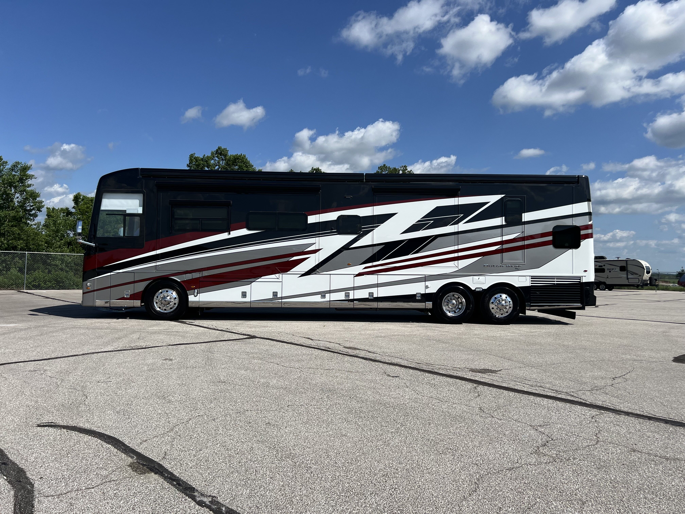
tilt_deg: +2.9
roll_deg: -2.1
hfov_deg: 67.3
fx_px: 515
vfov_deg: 53.1
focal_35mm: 26
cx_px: 342
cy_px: 257
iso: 50
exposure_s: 1/7463
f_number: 1.5
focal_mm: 5.7
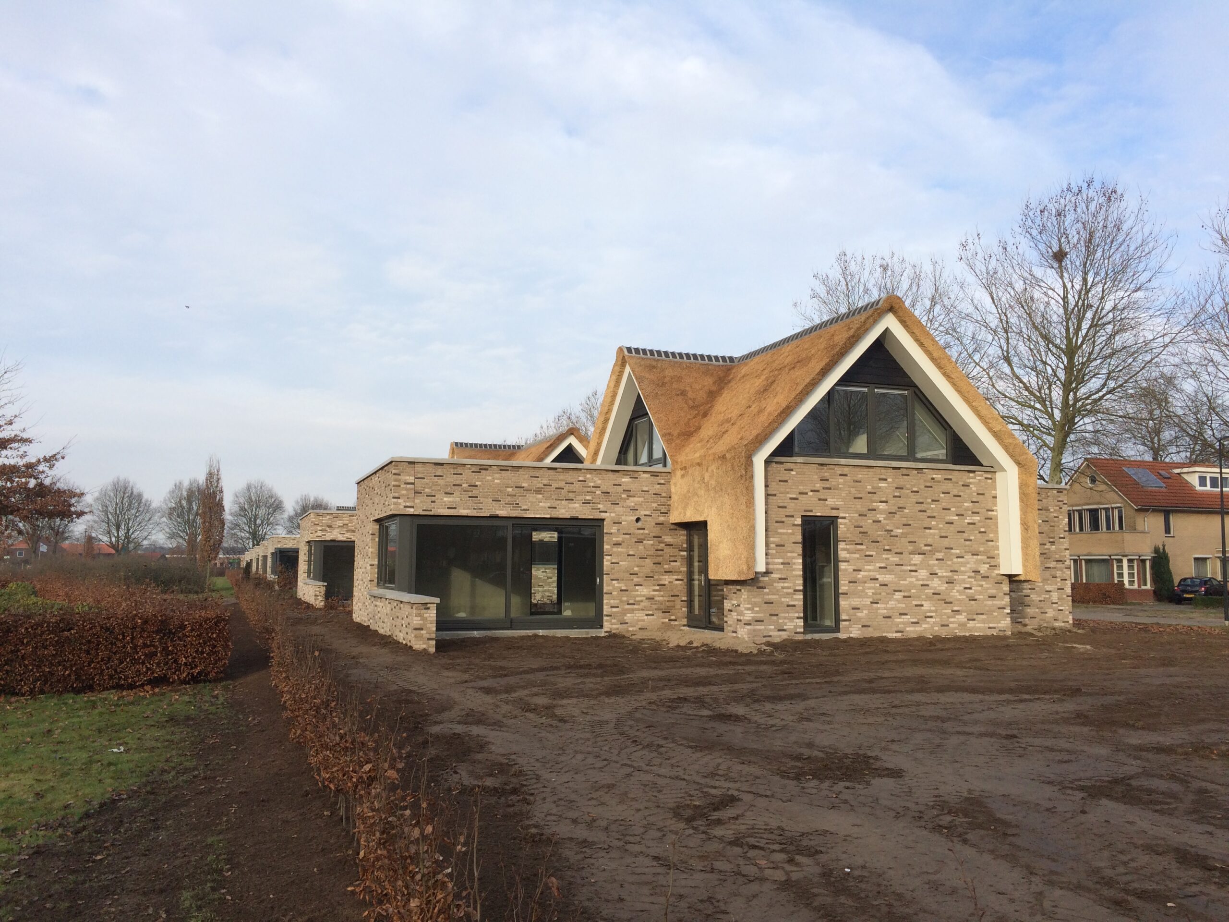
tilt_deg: +5.8
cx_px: 614
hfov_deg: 61.7
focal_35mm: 29
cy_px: 461
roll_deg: -0.5
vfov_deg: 48.2
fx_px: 1030
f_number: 2.2
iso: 32
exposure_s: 1/873
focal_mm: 4.15
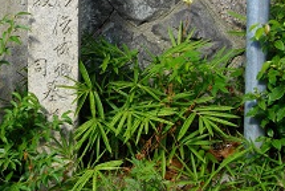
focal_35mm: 94
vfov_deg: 14.5
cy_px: 25
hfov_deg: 21.4
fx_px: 745
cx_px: 54
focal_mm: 8.8
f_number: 3.6
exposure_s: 1/250
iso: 100
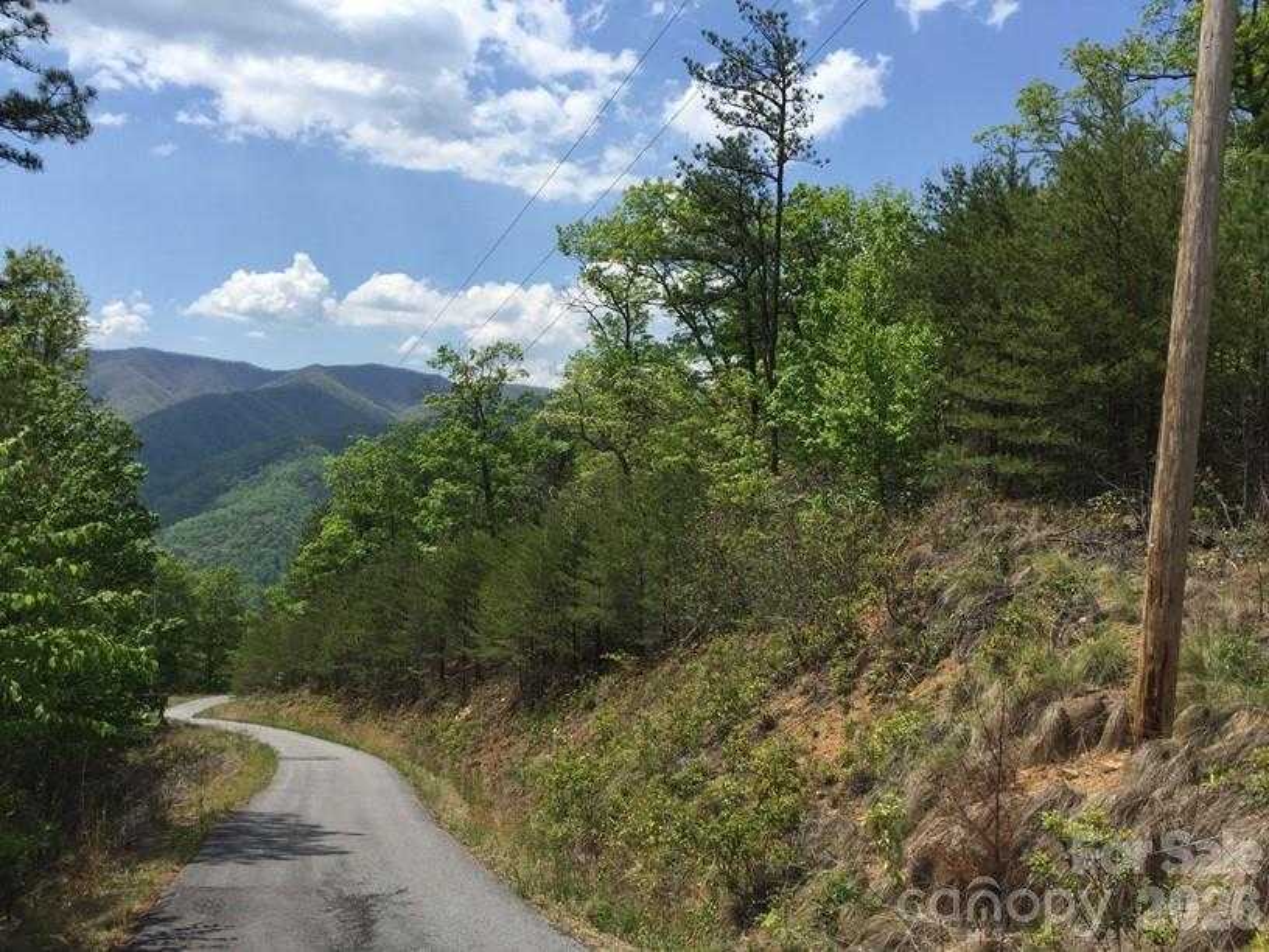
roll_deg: -5.1
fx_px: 1063
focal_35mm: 29
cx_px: 634
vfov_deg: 48.2
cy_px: 476
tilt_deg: +1.9
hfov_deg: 61.7
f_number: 2.2
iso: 32
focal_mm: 4.15
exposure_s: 1/3049
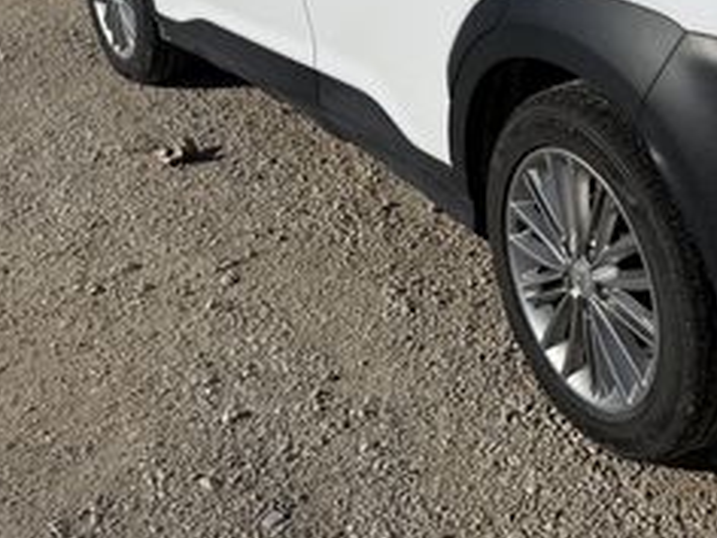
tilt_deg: -12.2
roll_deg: +0.8
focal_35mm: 65
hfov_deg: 28.4
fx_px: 1346
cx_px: 681
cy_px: -43
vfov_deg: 21.5
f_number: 1.78
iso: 80
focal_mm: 6.76
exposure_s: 1/11905
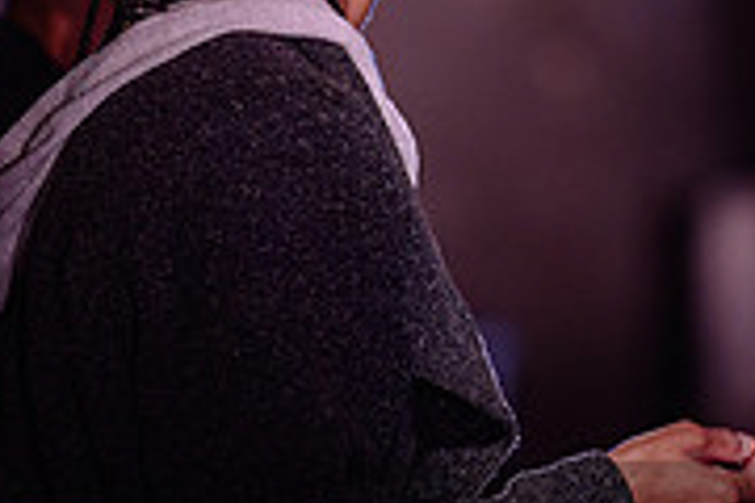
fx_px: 7088
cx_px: 851
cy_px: 27
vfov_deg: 4.1
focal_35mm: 338
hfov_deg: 6.1
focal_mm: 105
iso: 1000
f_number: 1.8
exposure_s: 1/400
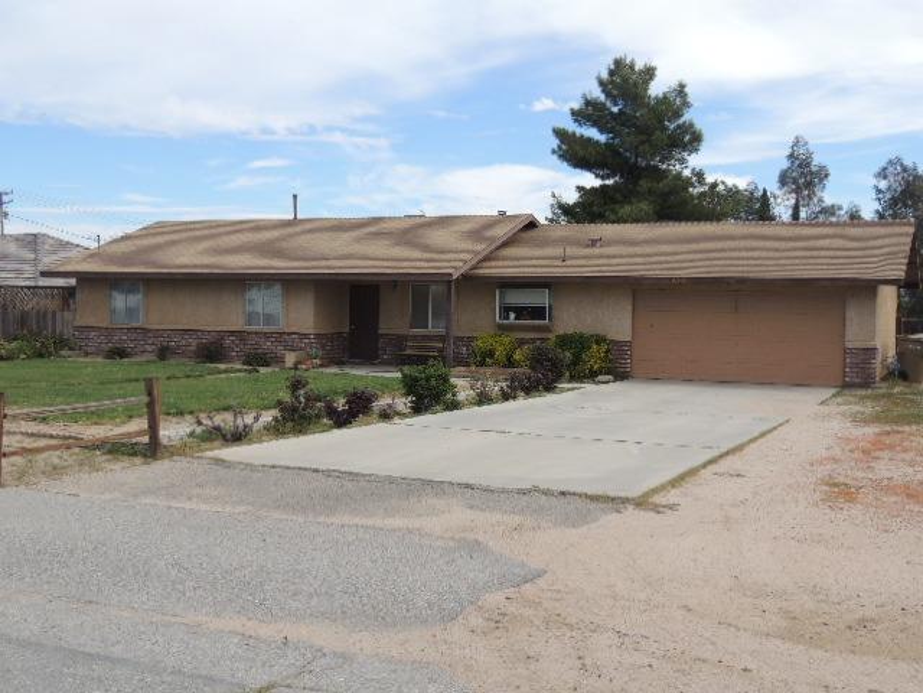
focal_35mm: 43
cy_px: 346
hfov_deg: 43.9
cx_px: 462
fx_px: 1147
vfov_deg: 33.6
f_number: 3.4
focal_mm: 7.6
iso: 100
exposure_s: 1/800
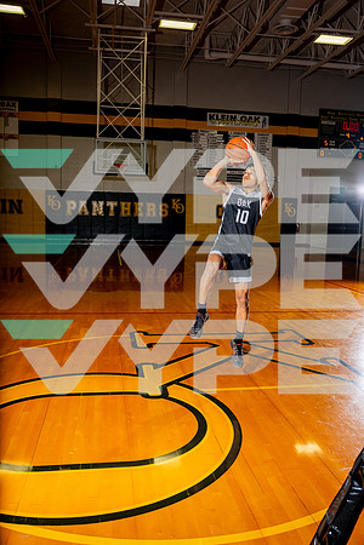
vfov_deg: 61.9
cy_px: 272
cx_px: 182
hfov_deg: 43.6
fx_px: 455
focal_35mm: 30
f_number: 4
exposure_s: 1/200
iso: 100
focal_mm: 30
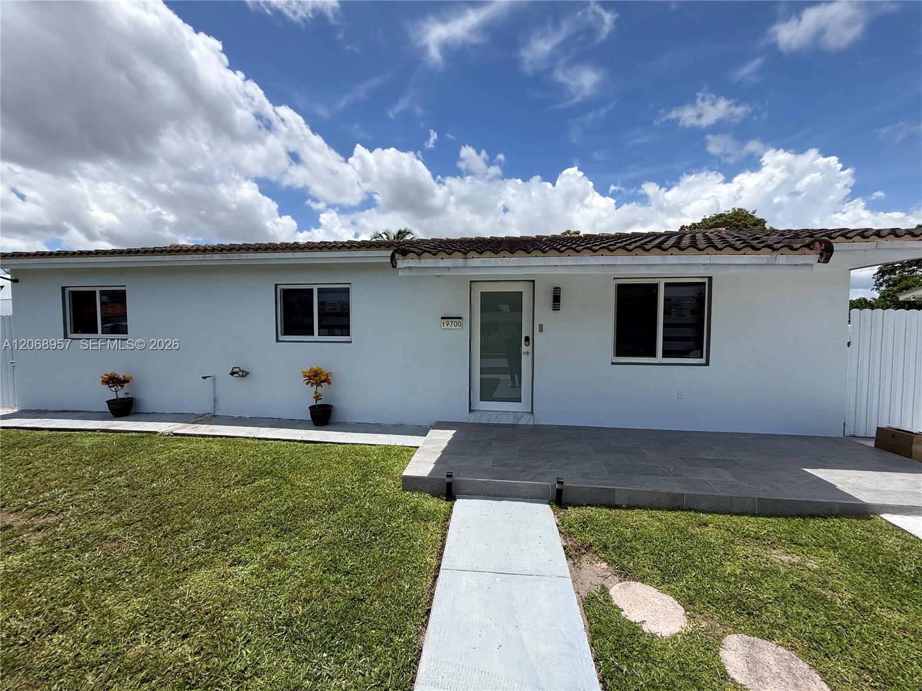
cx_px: 461
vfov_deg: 85.7
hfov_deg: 102.1
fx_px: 373
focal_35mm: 14
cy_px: 346
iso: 50
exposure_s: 1/2320
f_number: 2.2
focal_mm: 2.22
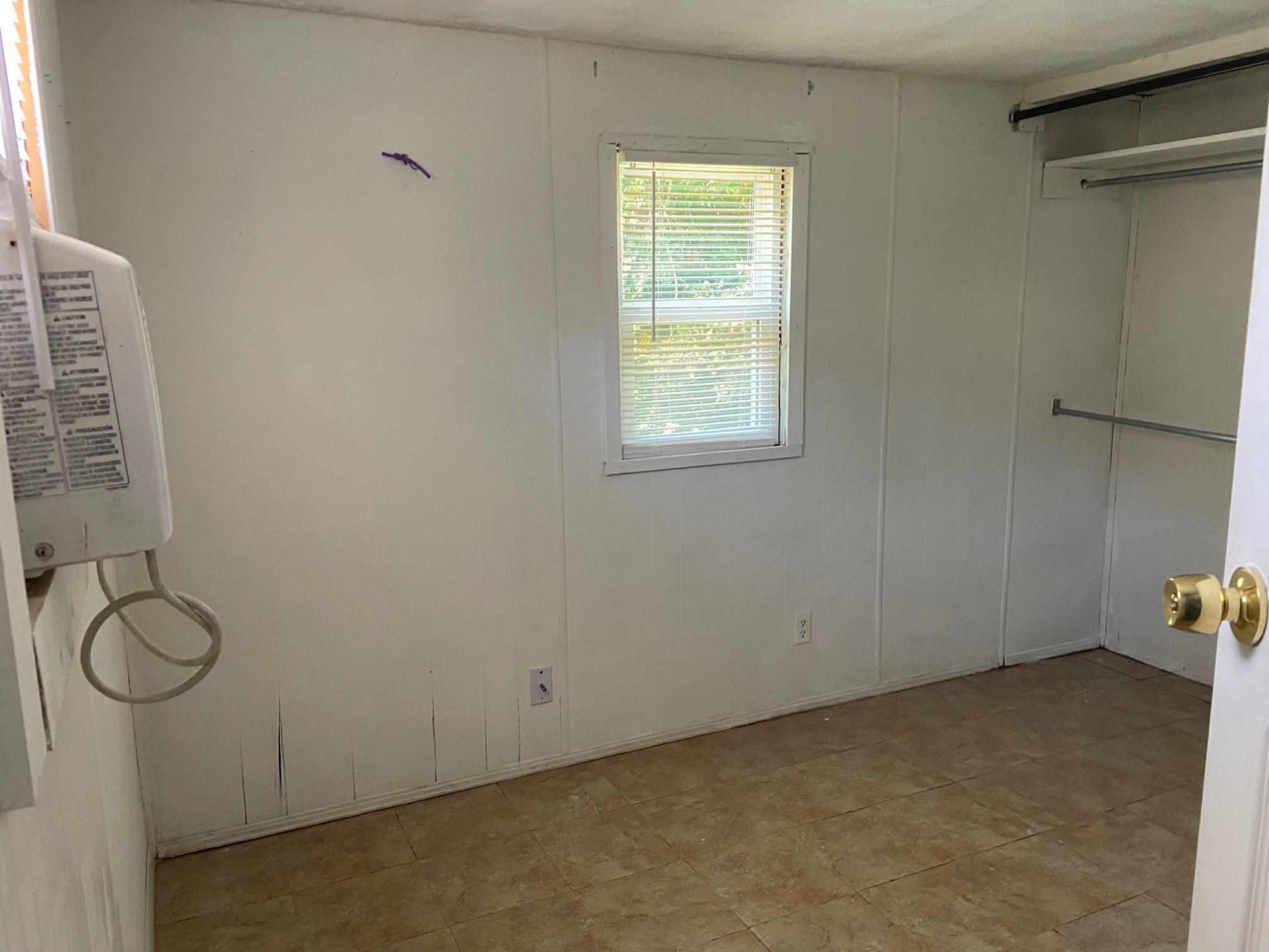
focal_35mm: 26
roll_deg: +0.3
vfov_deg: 53.1
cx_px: 634
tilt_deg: -11.7
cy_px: 476
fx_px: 953
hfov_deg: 67.3
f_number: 1.8
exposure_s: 1/60
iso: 250
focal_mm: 4.25
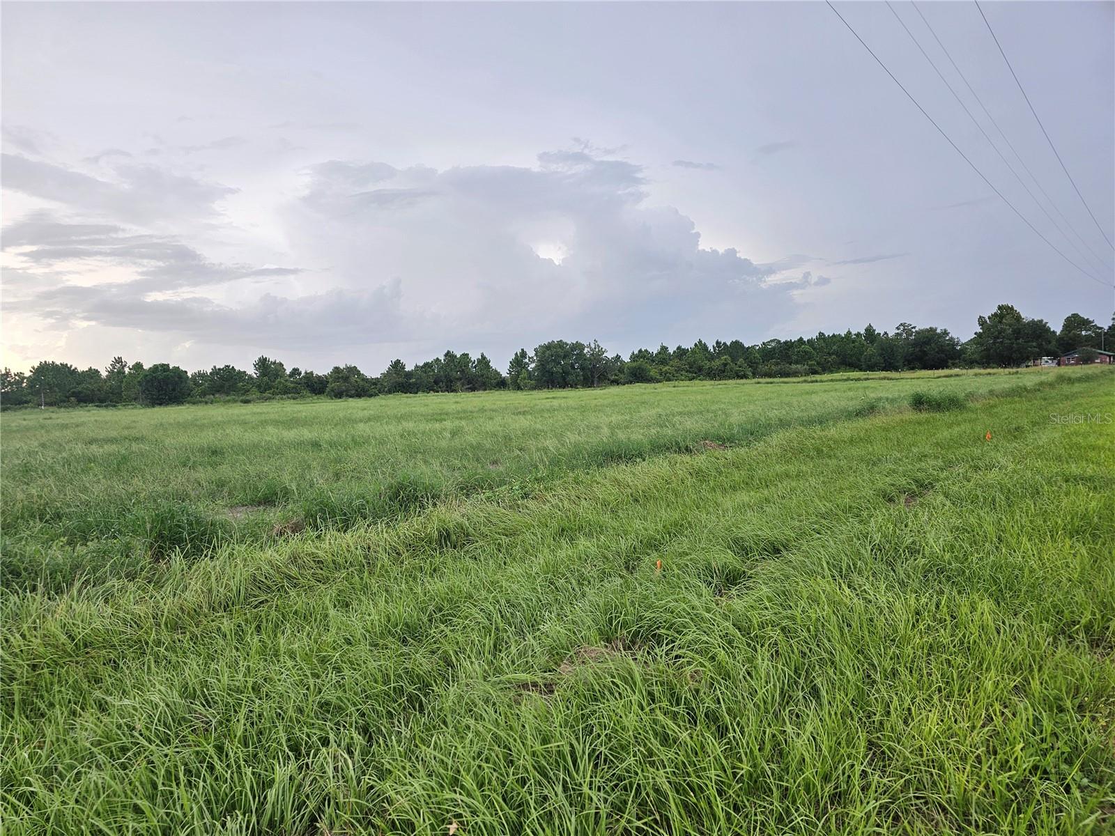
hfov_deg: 73.9
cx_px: 558
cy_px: 418
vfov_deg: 58.9
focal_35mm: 23
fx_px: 741
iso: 12
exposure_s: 1/120
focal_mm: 6.3
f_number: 1.7
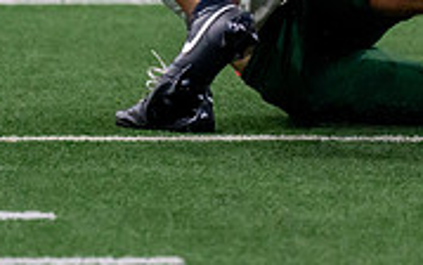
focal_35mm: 750
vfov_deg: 1.8
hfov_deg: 2.8
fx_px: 8649
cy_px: -88
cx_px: 144
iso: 1600
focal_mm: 163
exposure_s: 1/1000
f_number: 2.8
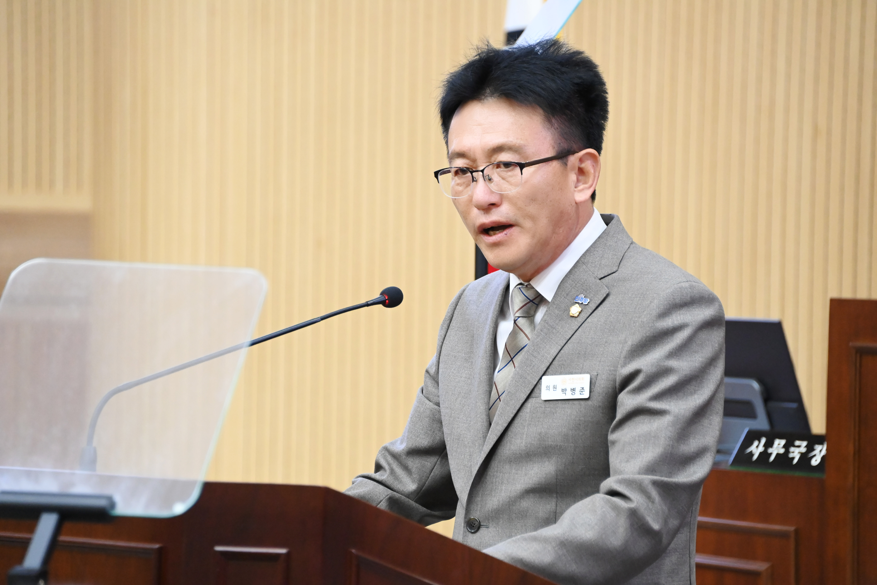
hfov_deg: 8.2
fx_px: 6090
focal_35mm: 250
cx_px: 438
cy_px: 292
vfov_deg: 5.5
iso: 8000
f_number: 5.6
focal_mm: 250
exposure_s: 1/160
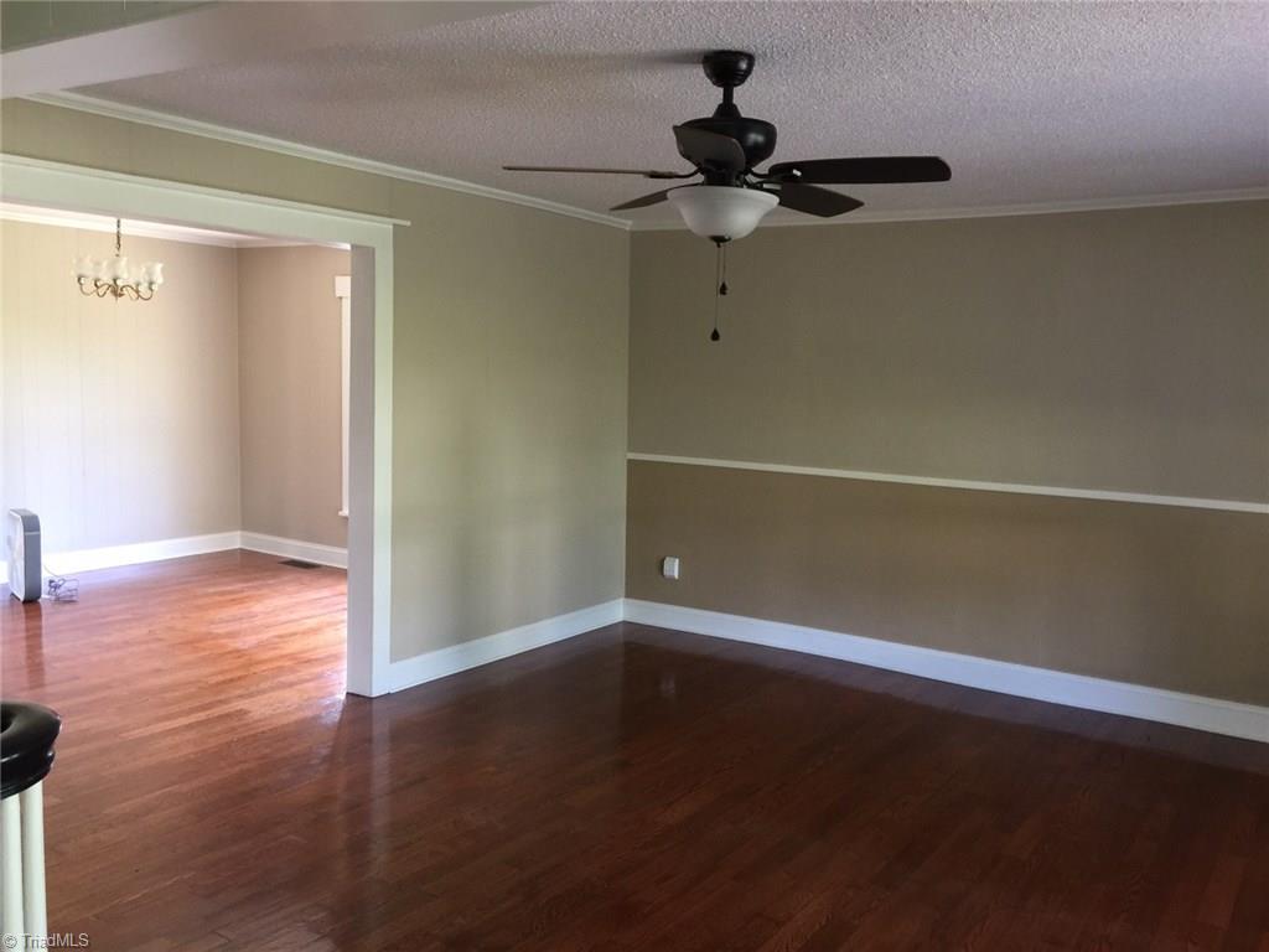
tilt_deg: -5.2
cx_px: 634
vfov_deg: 48.2
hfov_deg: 61.7
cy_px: 476
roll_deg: -2.8
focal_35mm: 29
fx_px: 1063
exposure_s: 1/15
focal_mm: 4.15
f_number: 2.2
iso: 64
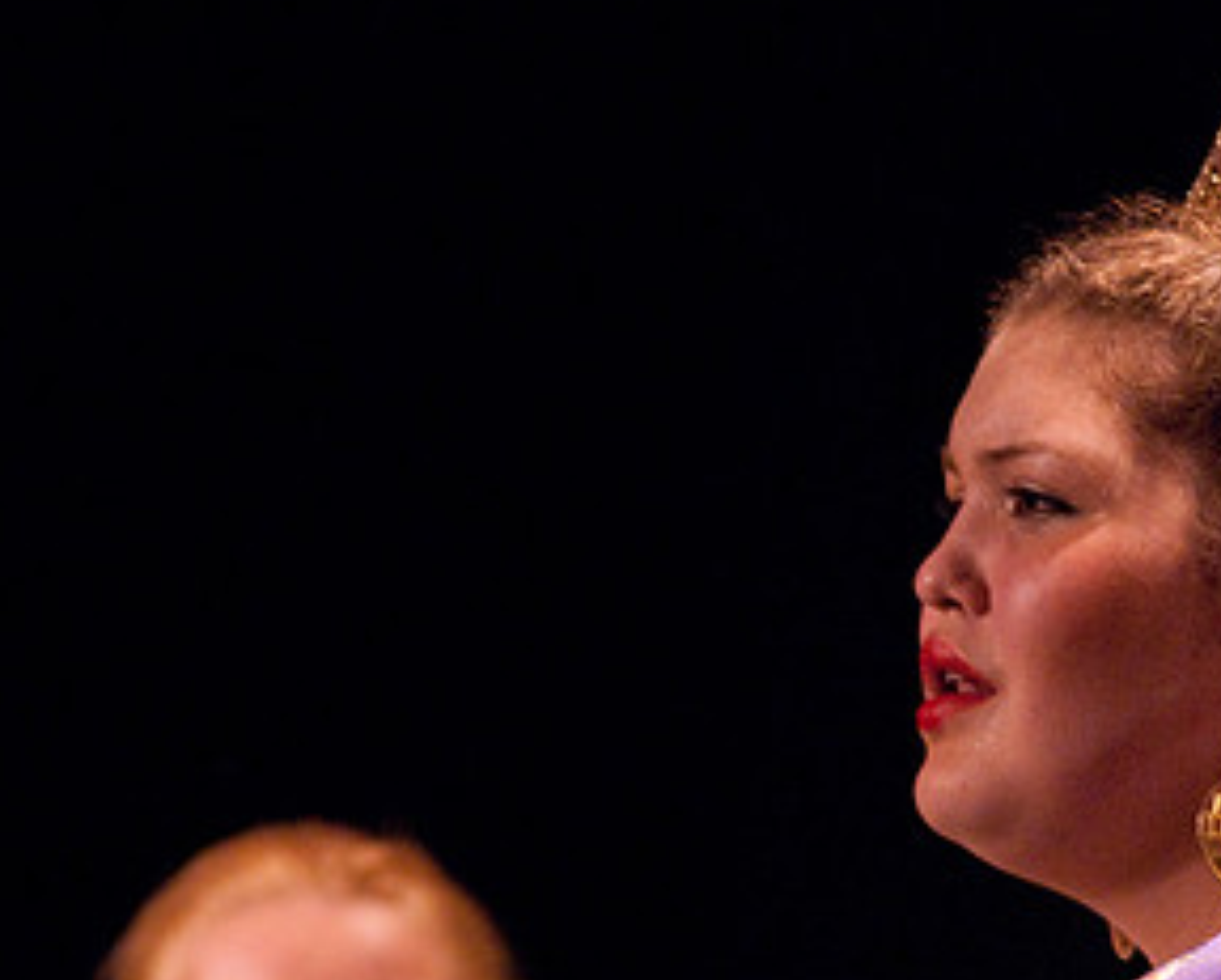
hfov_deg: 3.4
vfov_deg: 2.7
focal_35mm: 567
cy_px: 721
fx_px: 20510
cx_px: 610
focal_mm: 200
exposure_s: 1/50
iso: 1000
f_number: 2.8
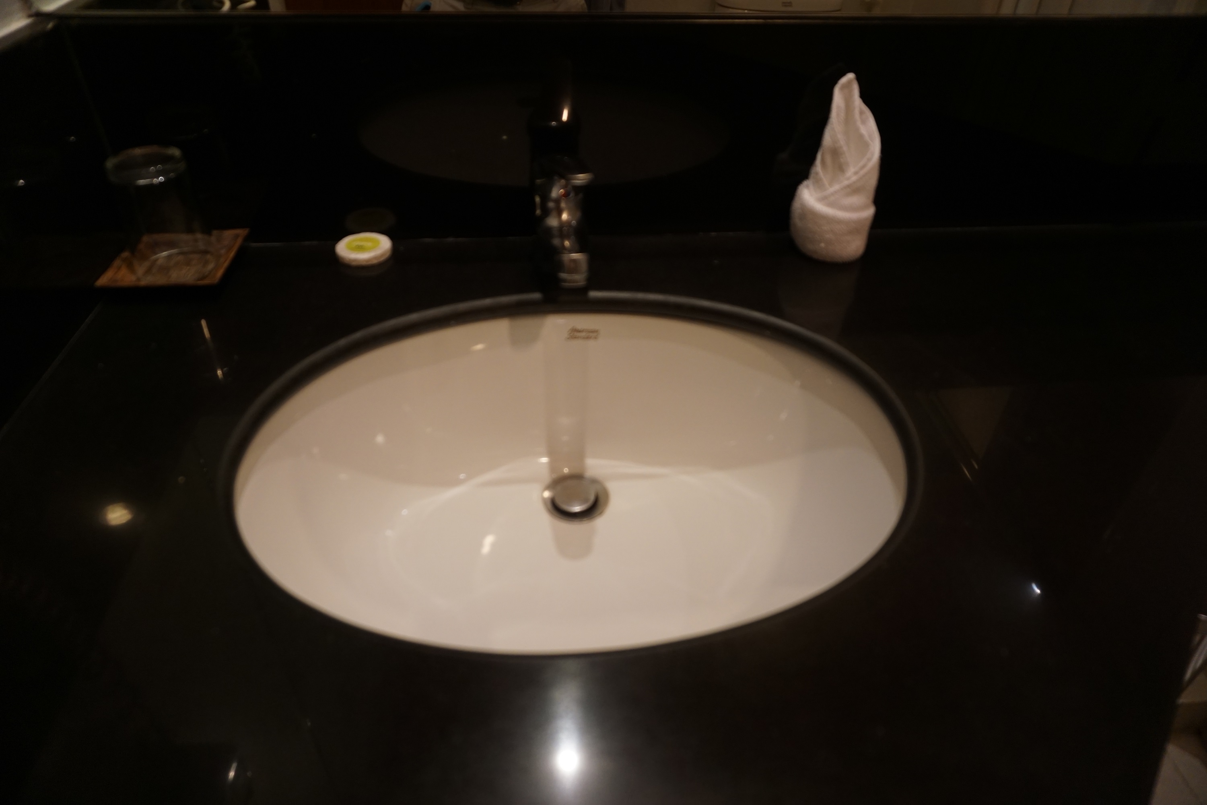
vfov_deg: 53.1
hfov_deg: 73.7
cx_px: 604
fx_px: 805
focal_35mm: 24
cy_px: 402
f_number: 3.5
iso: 640
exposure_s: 1/60
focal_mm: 16
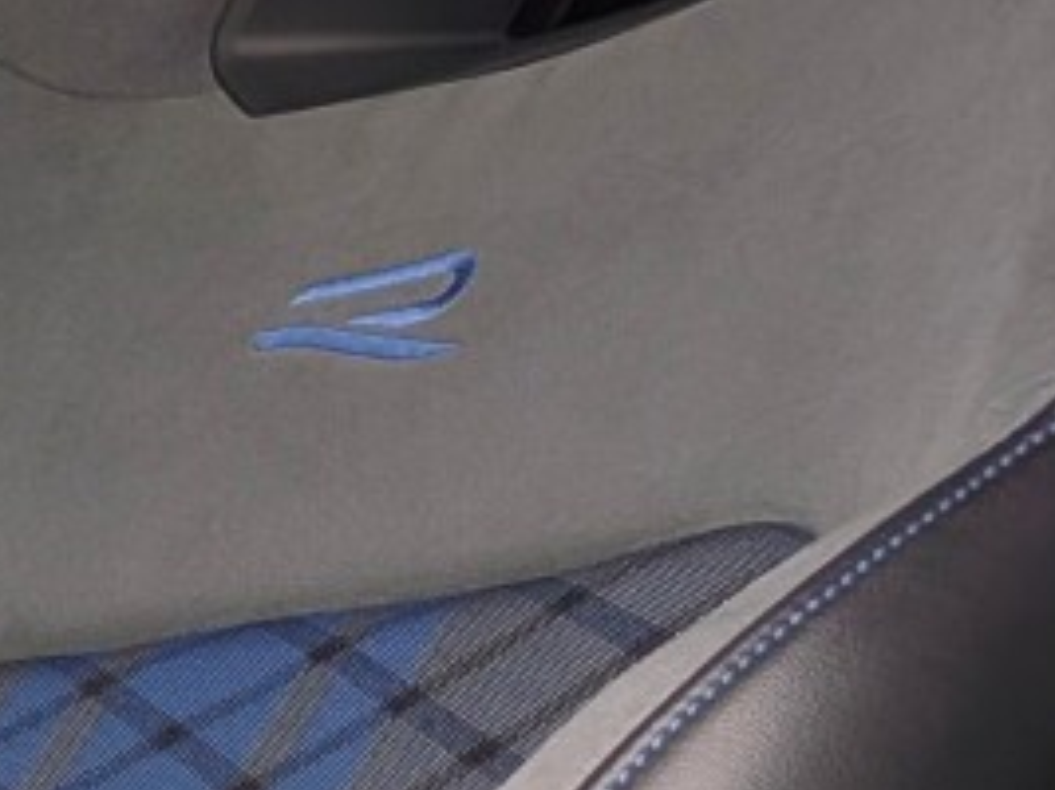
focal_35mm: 144
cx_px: -1735
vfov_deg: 10.1
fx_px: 4387
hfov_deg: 10.9
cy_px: 972
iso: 30
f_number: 1.7
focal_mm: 4.53
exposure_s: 1/226
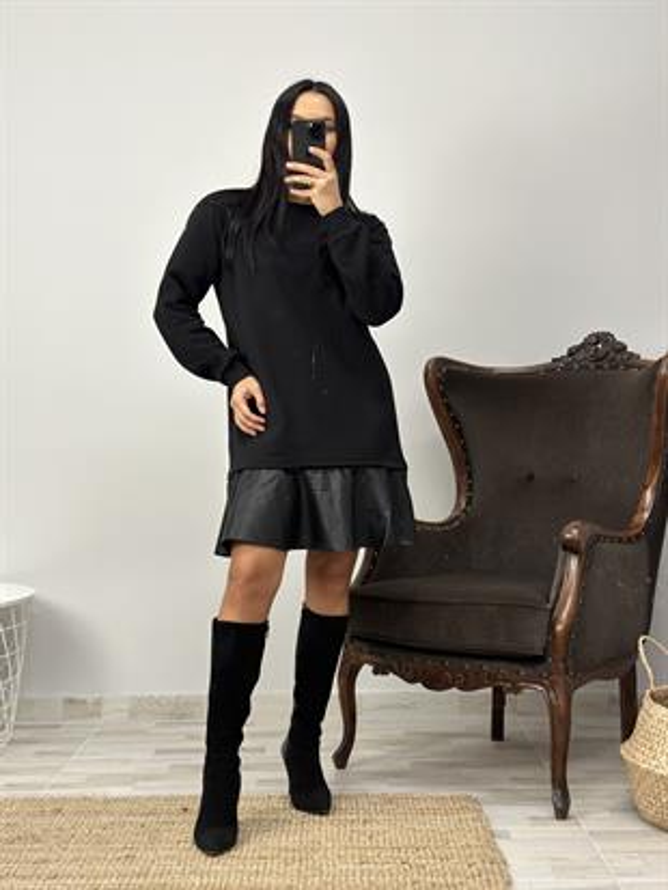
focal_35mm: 48
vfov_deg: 39.6
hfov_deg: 30.3
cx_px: 334
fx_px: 1234
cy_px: 445
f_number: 1.78
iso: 100
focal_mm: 6.86
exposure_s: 1/50
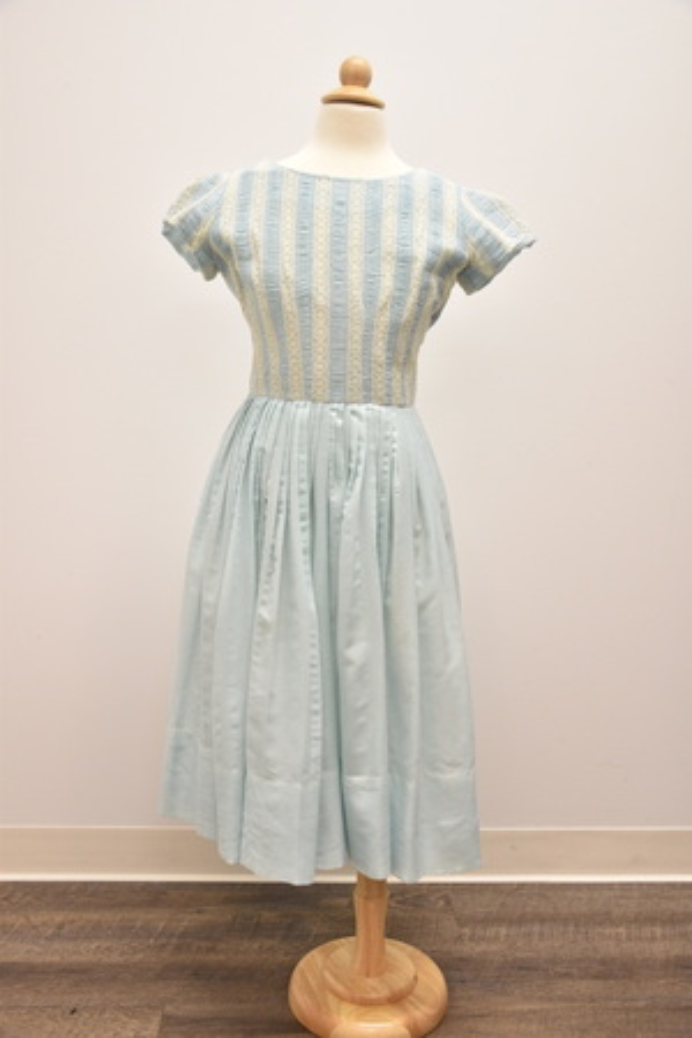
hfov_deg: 38.4
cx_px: 346
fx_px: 995
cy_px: 519
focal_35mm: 34
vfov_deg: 55.1
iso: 1000
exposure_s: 1/80
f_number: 4.5
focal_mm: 23
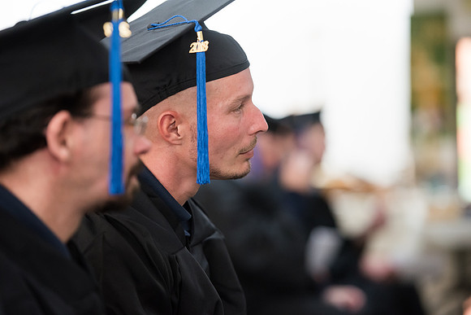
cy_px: 158
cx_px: 236
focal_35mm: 150
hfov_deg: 13.7
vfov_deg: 9.2
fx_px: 1963
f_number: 2.8
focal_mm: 150
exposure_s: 1/200
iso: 2500
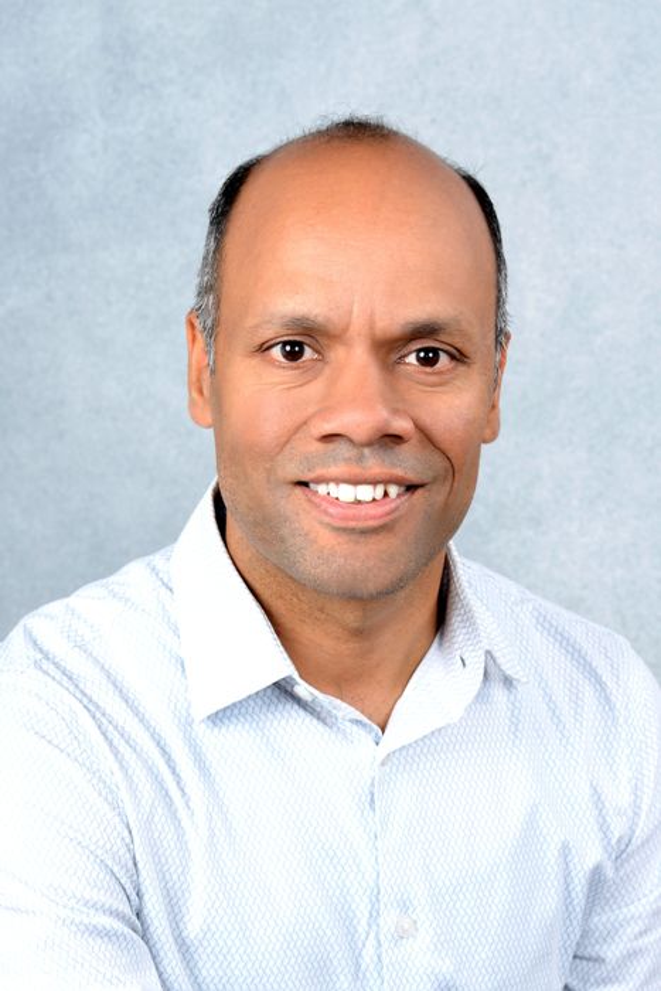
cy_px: 496
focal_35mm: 85
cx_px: 330
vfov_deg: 23.9
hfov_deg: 16.1
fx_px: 2340
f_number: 9
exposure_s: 1/125
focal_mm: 85
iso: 125
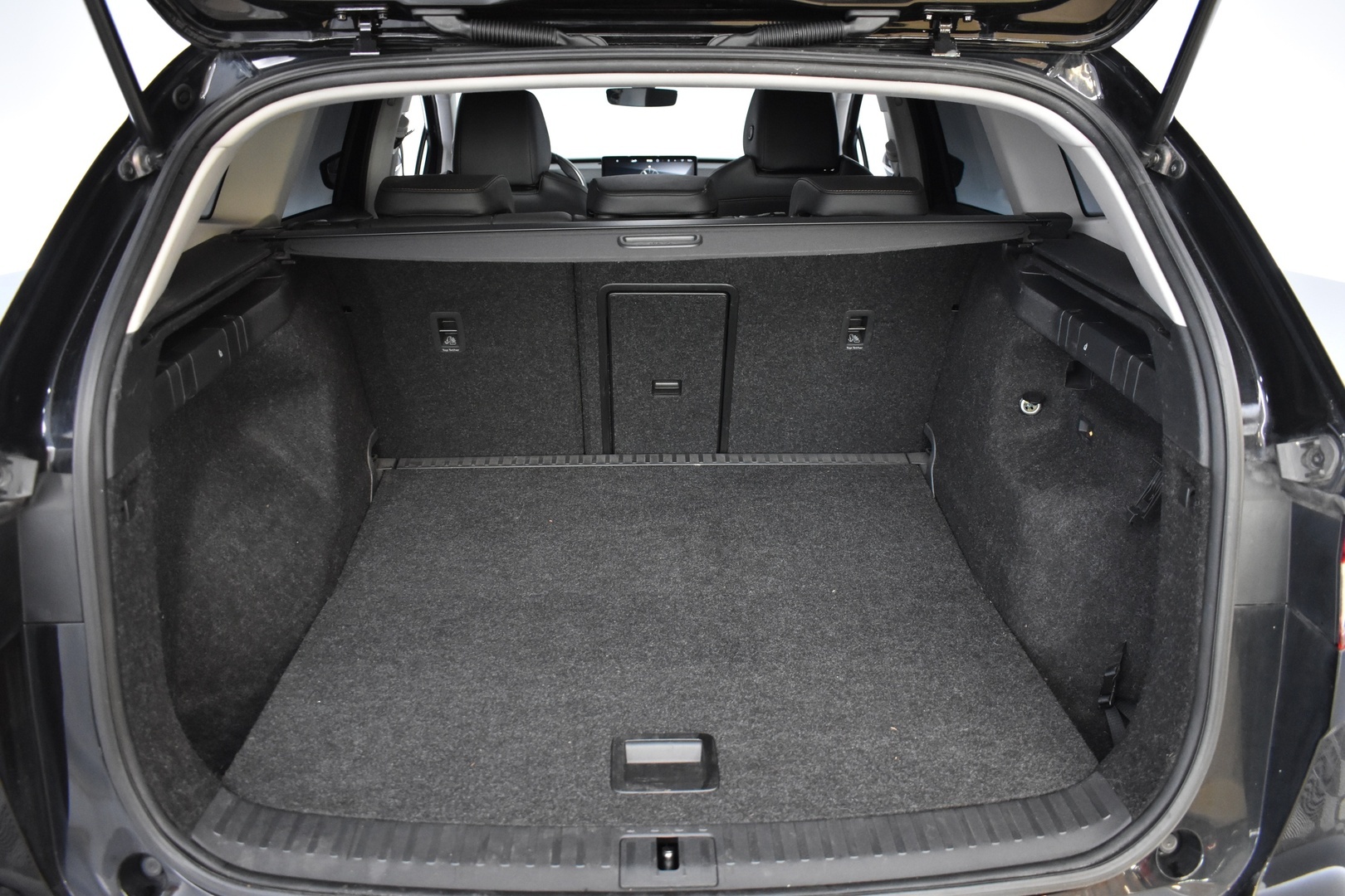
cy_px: 448
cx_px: 672
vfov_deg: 47.9
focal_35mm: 27
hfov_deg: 67.4
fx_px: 1009
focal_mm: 18
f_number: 3.5
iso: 2200
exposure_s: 1/30
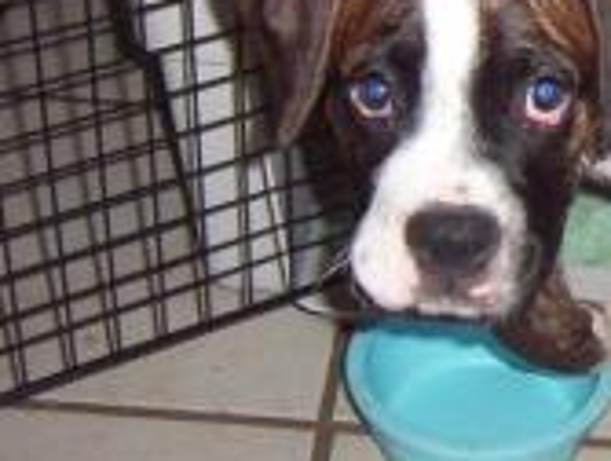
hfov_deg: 19.3
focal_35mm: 96
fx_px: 1698
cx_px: 726
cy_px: -18
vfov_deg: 15.1
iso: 140
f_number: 2.76
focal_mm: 5.54
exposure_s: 1/30
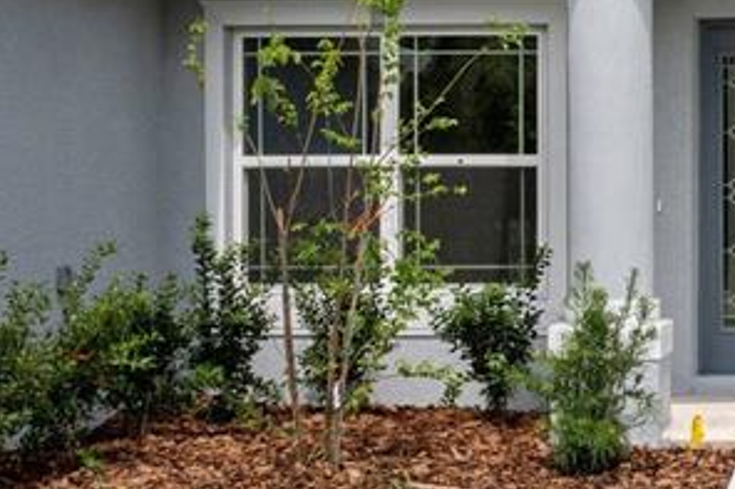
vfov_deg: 16.4
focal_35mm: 83
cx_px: 792
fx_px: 1694
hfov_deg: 23.1
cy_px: 243
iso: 640
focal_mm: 16
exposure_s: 1/500
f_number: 8
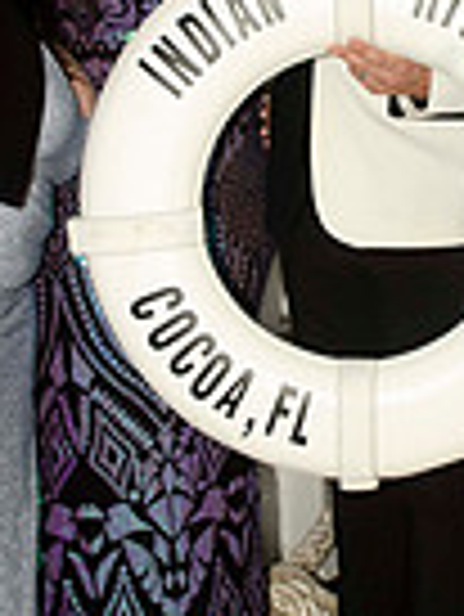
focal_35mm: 85
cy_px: 175
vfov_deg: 22.8
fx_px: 1517
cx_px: 329
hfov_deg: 17.3
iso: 100
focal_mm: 18
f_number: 8
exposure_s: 1/250
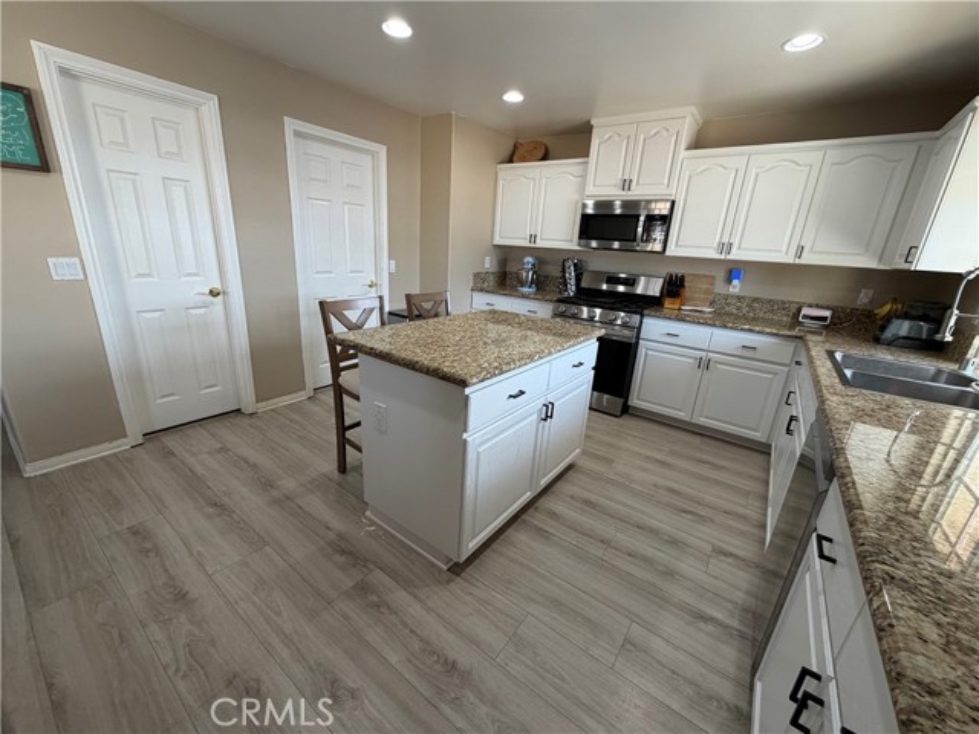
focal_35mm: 14
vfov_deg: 85.7
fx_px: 396
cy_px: 367
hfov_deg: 102.1
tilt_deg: -17.1
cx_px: 490
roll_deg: -4.2
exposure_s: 1/120
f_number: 2.2
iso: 160
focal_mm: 2.22
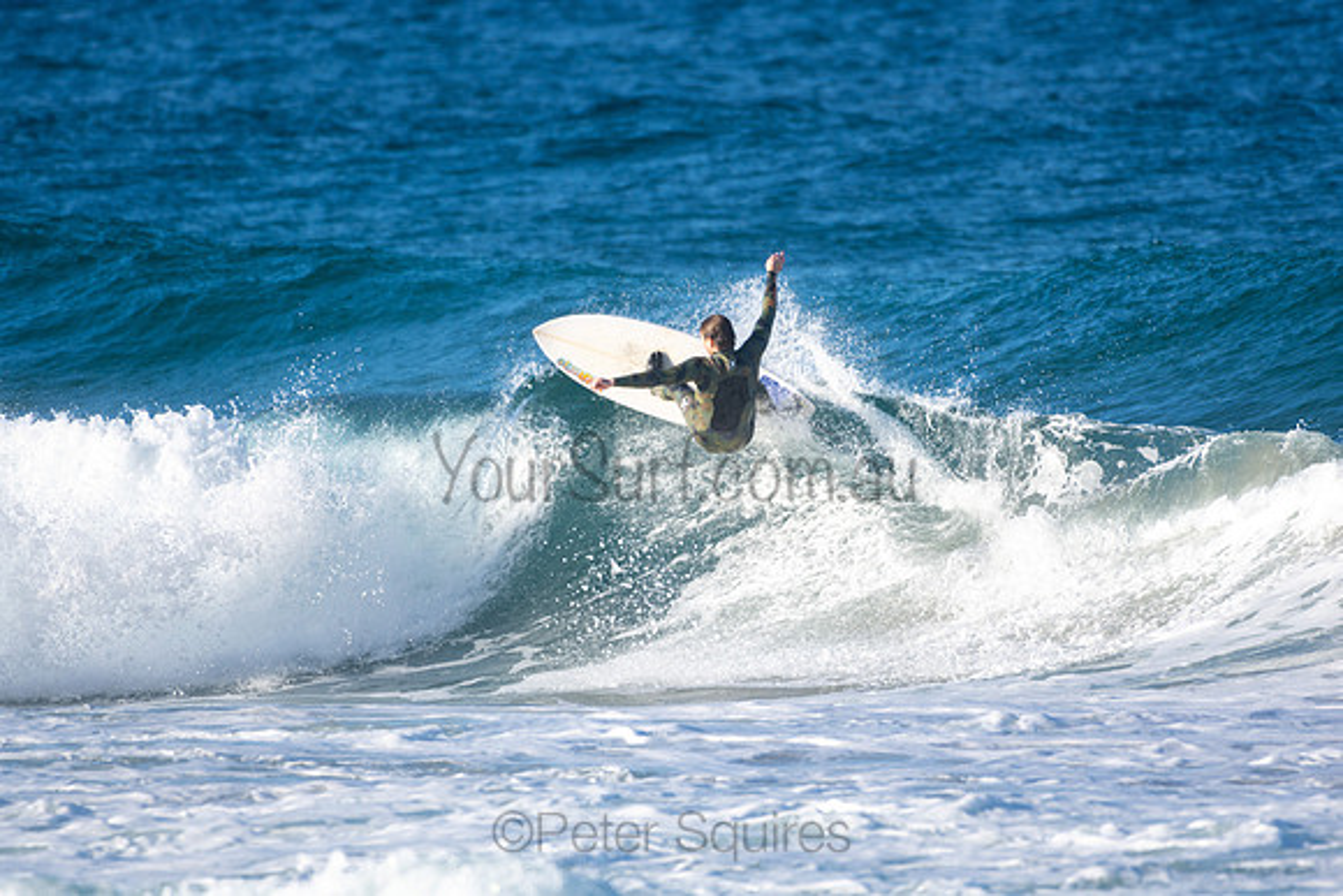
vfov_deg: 1.8
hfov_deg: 2.7
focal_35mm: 750
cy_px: 448
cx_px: 672
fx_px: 27984
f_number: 5.6
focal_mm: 500
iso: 220
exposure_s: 1/1250
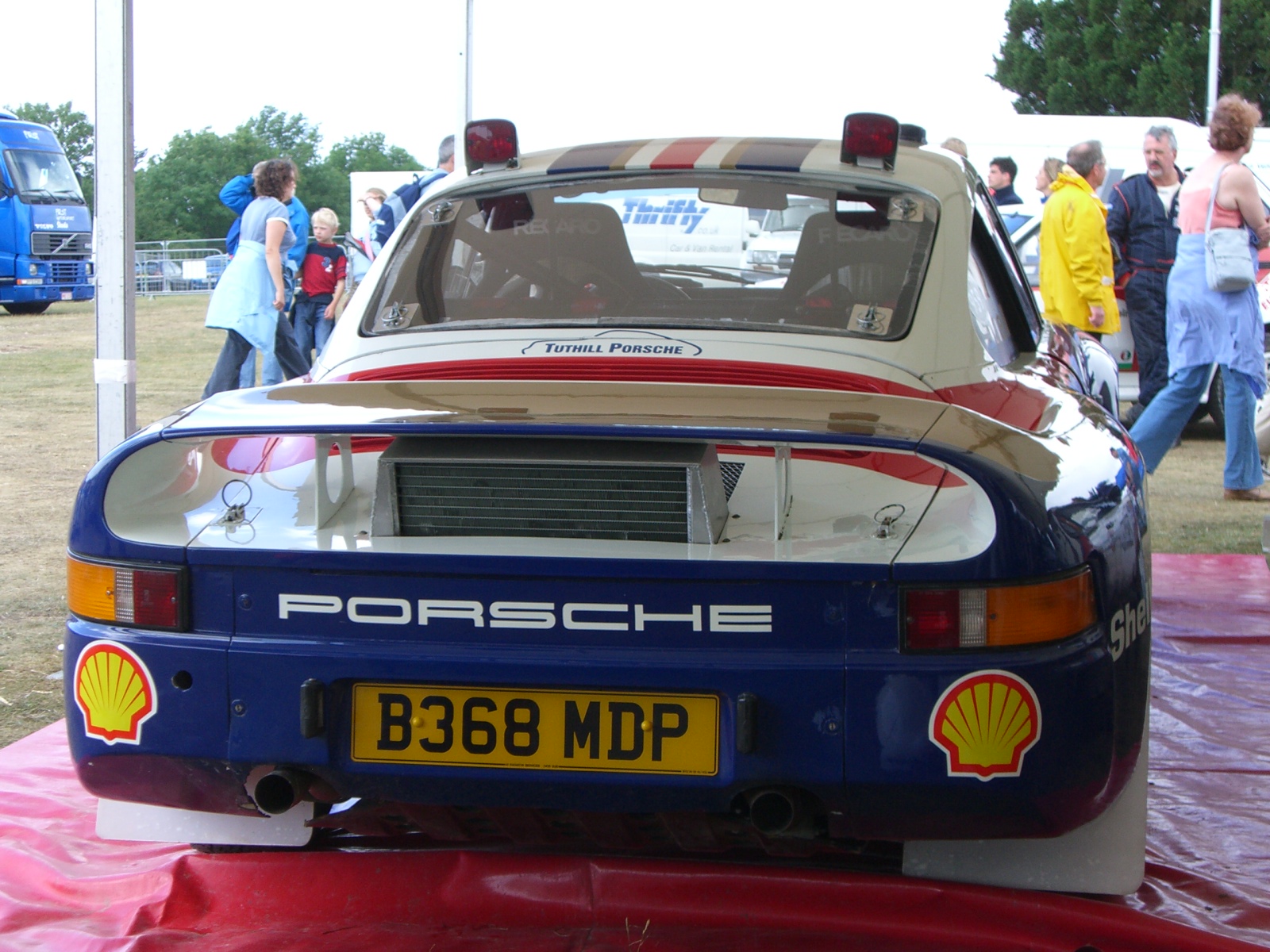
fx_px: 2421
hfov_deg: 29.4
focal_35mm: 66
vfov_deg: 22.3
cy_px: 476
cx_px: 635
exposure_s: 1/200
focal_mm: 10.7
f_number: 3.6
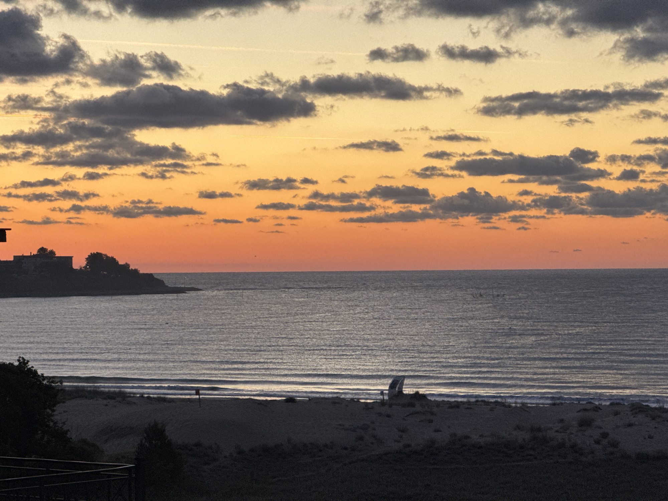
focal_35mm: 120
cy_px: 250
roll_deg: +0.7
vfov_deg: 12.3
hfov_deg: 16.4
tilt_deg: +1.1
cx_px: 334
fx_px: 2316
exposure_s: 1/99
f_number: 2.8
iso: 125
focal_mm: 15.66
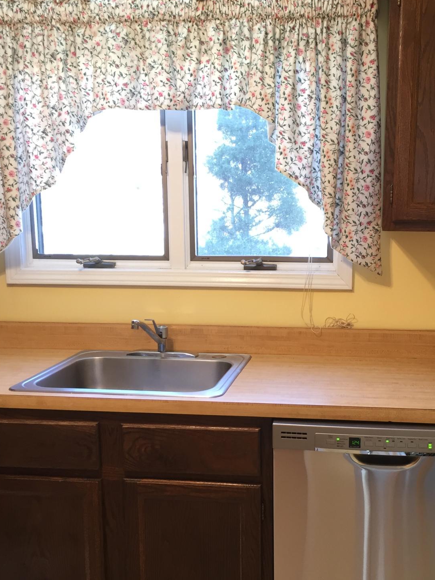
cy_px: 324
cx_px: 281
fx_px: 670
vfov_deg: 46.7
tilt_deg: -9.4
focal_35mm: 40
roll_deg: +0.5
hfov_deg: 35.7
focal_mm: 4.15
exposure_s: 1/30
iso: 64
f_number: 2.2
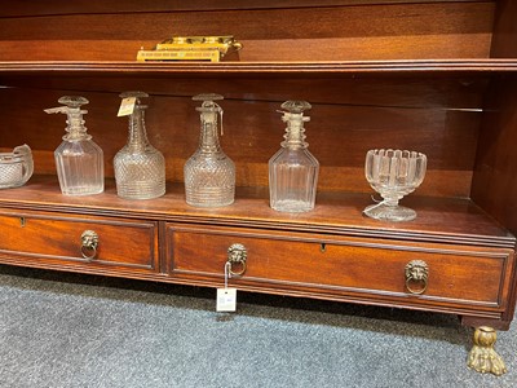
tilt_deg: -15.8
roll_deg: -1.2
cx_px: 258
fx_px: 373
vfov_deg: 54.9
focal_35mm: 25
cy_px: 194
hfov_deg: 69.4
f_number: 1.6
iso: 500
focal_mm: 5.1
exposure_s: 1/50
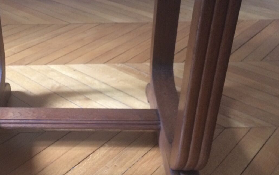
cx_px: 82
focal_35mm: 49
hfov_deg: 40.3
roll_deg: +0.1
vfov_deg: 26.3
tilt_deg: -31.6
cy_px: 79
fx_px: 373
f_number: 2.2
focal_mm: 4.15
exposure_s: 1/33
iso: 250
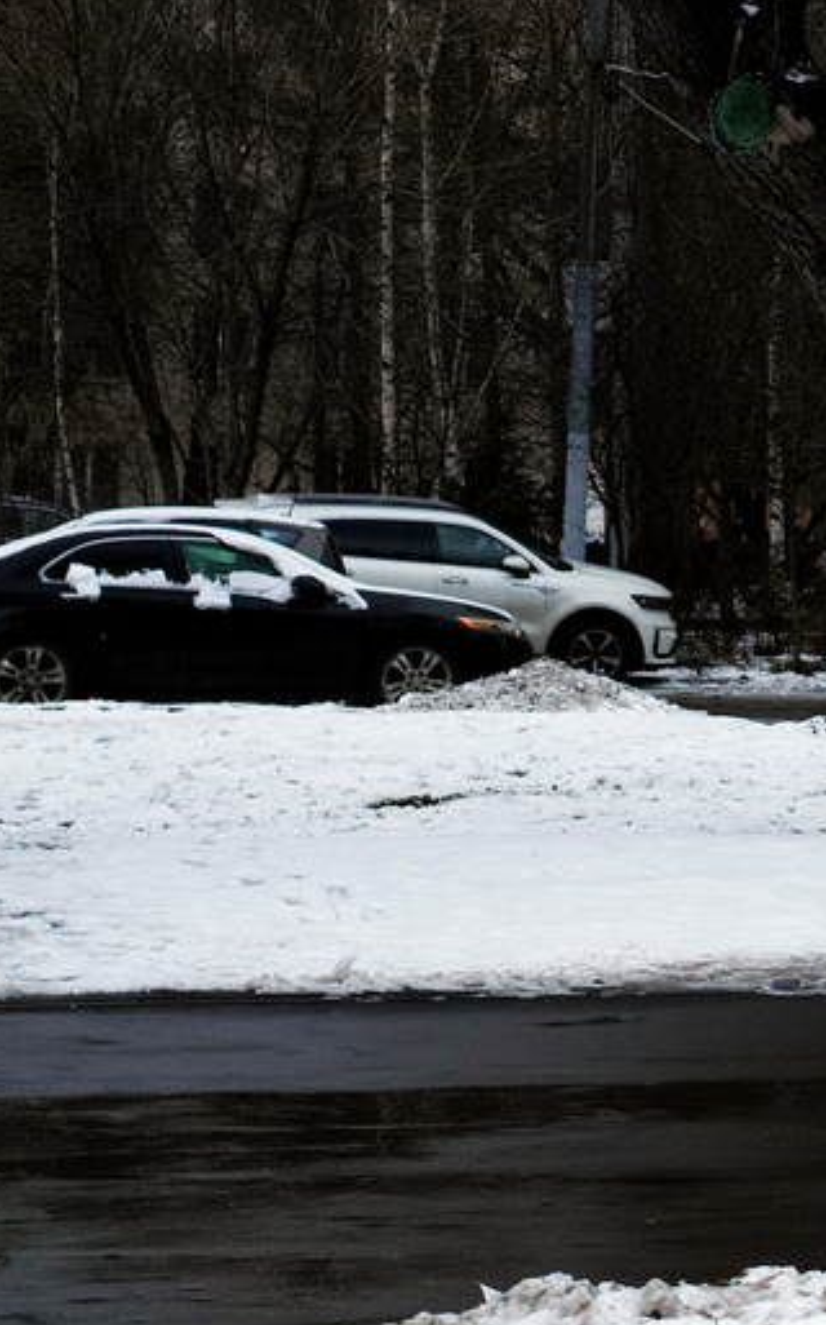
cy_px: 589
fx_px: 5807
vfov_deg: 13.0
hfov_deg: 7.7
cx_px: 1853
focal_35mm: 161
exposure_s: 1/100
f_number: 4
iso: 100
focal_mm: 30
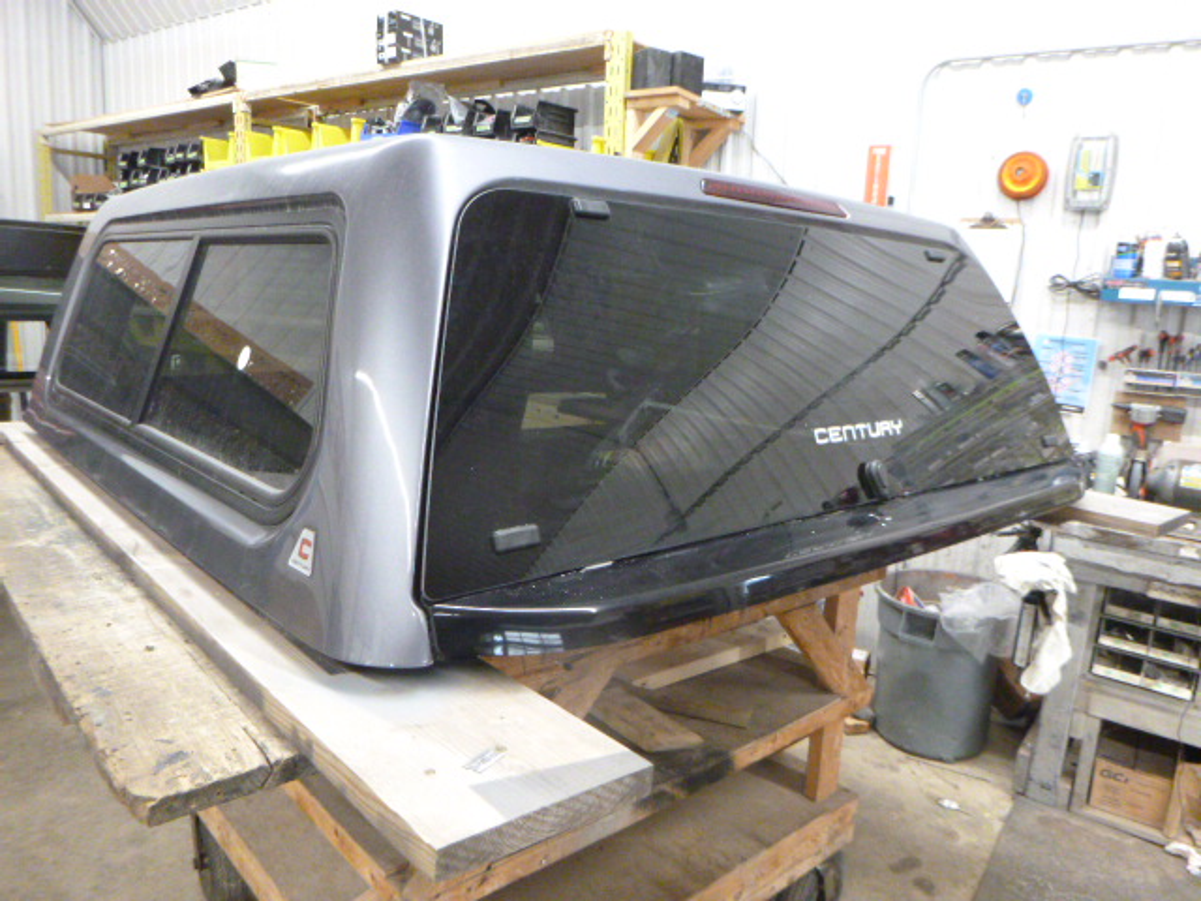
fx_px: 867
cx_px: 600
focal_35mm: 25
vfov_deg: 54.9
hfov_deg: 69.4
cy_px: 450
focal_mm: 4.5
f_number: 3.9
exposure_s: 1/20
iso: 800
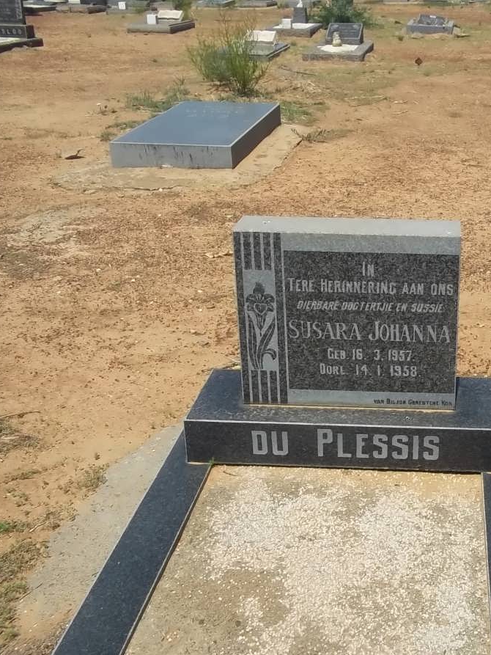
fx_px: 813
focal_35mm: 43
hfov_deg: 32.5
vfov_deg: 43.8
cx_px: 407
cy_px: 329
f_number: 5.5
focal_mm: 5.7
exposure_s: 1/500
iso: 80
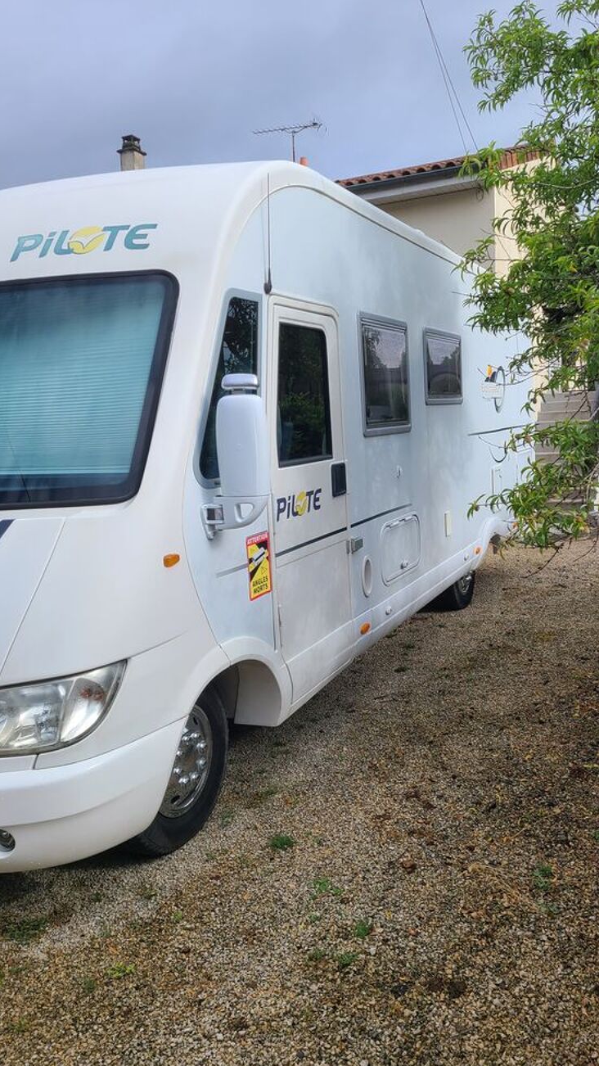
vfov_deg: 66.1
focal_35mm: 29
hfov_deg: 40.1
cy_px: 544
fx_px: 819
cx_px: 329
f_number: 1.8
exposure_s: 1/1709
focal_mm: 5.4
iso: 40
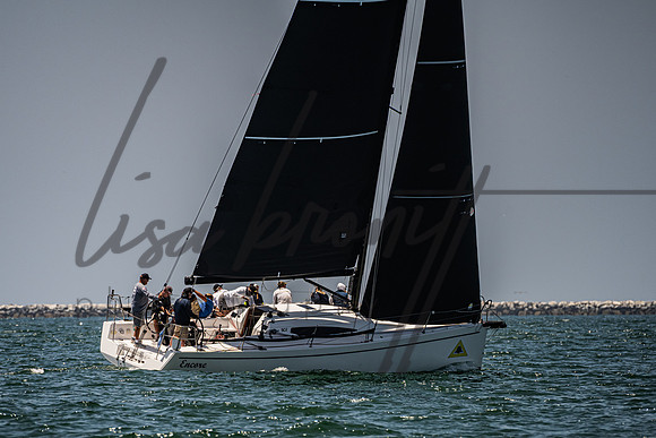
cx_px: 292
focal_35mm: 538
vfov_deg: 2.6
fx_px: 9801
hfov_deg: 3.8
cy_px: 291
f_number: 8
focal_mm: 400
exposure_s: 1/2000
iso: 400
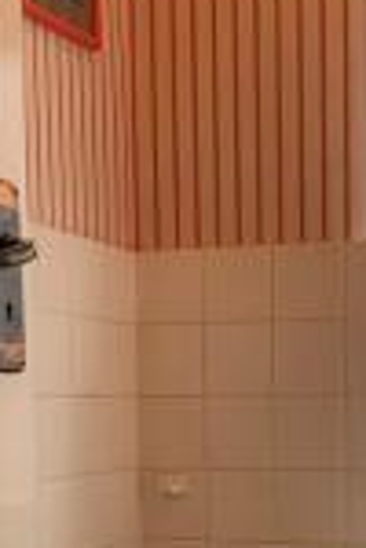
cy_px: 510
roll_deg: +0.4
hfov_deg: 17.2
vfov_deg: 24.8
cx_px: 274
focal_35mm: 79
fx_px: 1205
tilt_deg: -3.9
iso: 50
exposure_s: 1/50
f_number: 1.8
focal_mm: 4.25
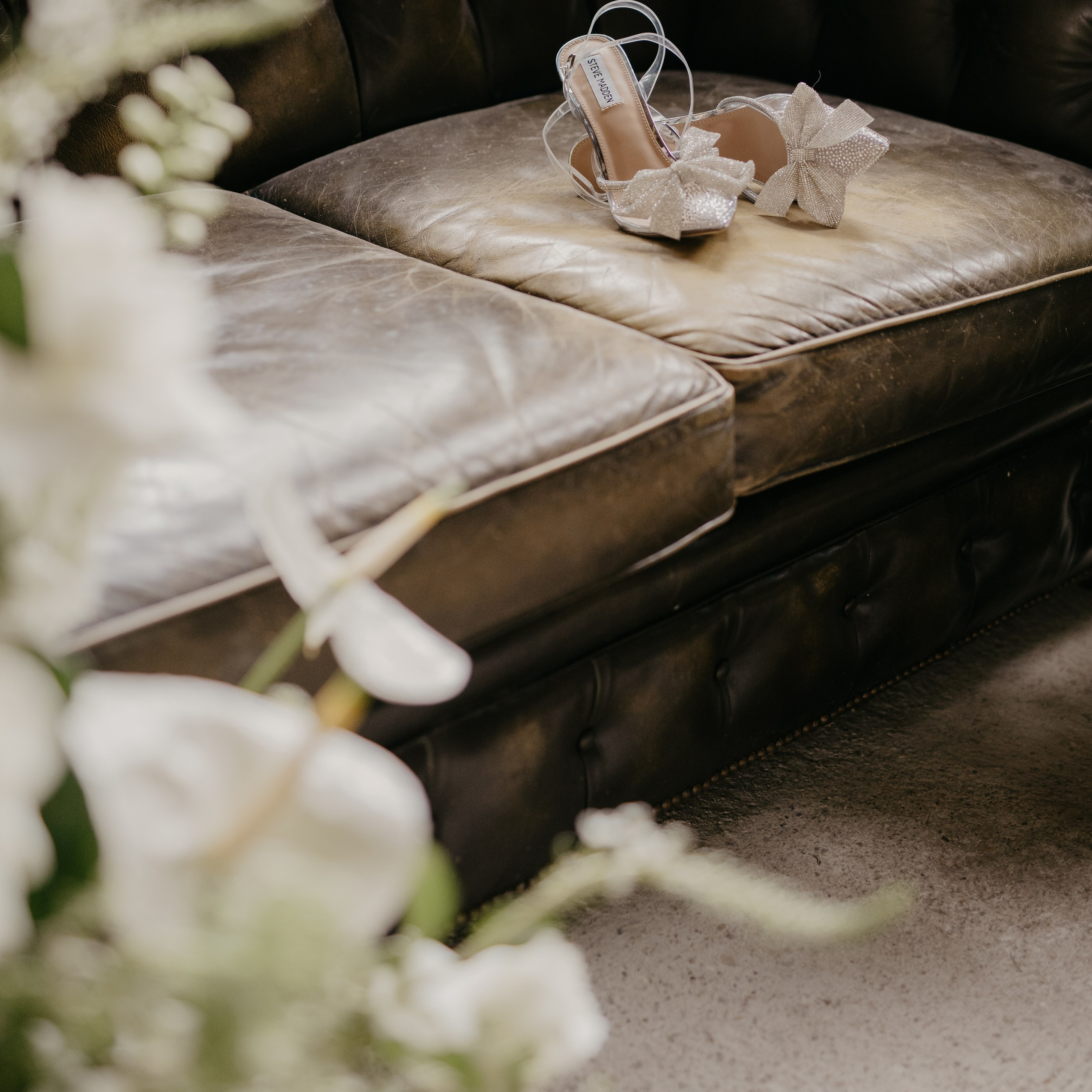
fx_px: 2284
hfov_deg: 26.9
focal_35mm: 64
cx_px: 546
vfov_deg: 26.5
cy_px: 275
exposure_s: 1/160
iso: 1600
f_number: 1.8
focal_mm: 50
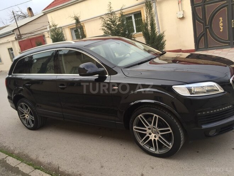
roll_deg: +12.0
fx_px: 196
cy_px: 88
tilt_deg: -14.5
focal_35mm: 29
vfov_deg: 48.2
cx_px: 117
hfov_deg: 61.7
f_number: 2.2
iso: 32
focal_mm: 4.15
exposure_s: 1/403
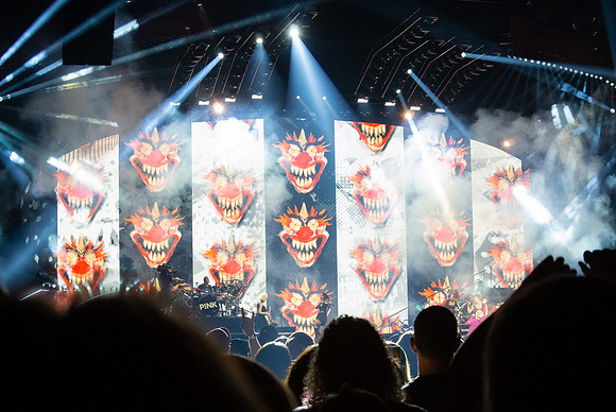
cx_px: 308
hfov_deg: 25.0
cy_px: 206
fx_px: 1387
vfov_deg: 16.9
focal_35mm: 81
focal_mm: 30
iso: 800
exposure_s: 1/100
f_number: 5.6
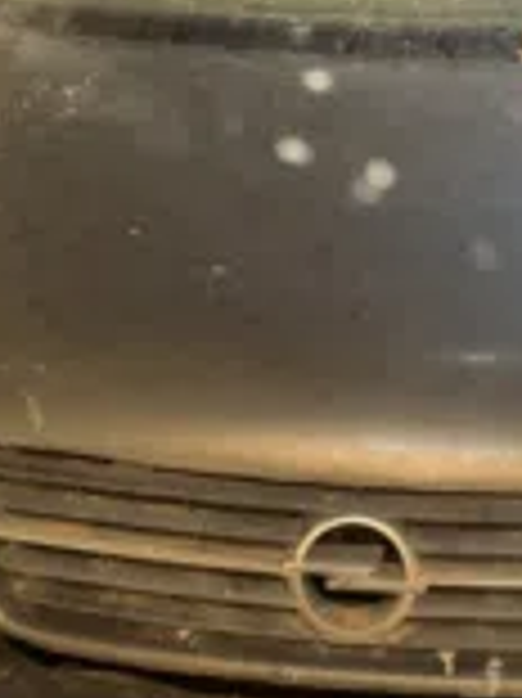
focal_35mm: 62
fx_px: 1248
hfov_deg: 23.6
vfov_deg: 31.1
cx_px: 324
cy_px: 270
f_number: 1.78
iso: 50
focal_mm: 6.76
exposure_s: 1/100
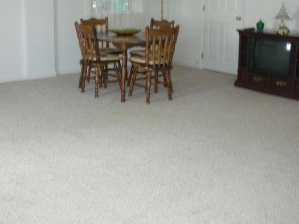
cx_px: 107
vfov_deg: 28.4
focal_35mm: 51
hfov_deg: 37.2
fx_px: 440
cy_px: 78
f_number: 3
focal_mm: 5.8
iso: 200
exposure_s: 1/9.3
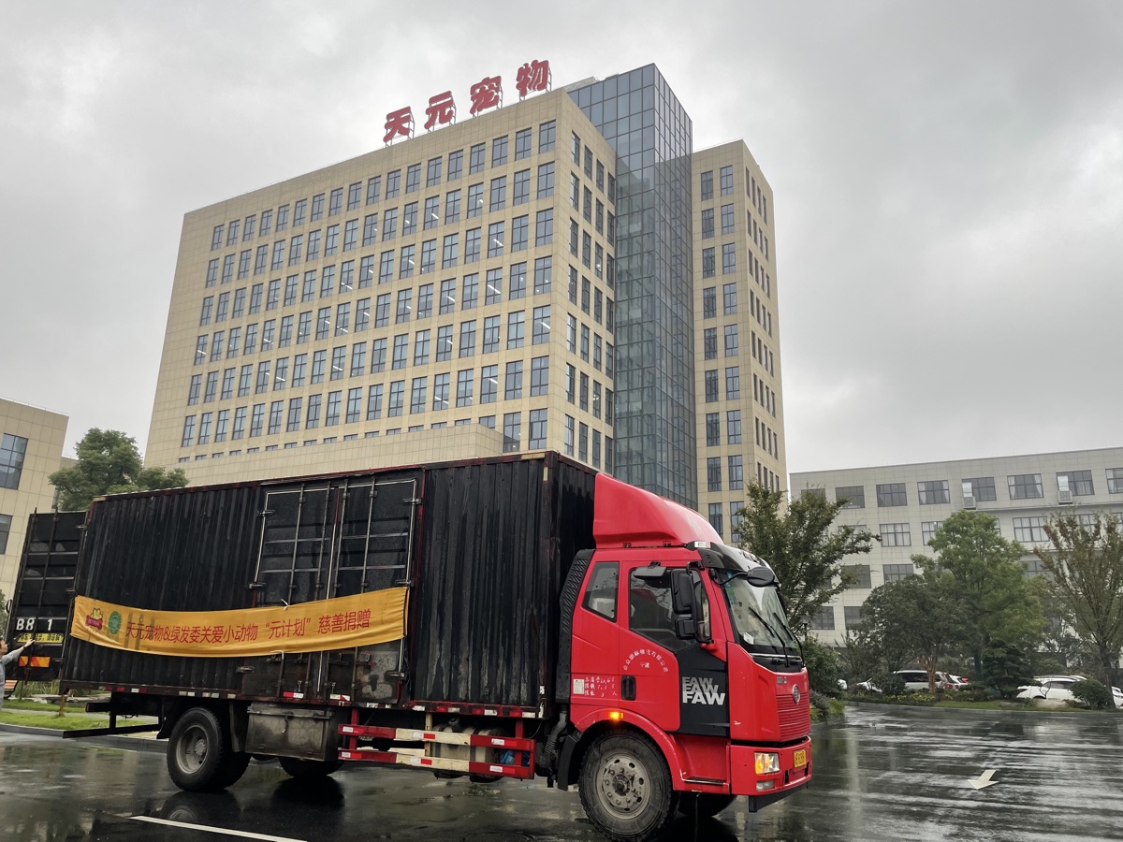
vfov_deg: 53.1
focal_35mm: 26
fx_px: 843
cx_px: 562
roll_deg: -1.5
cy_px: 421
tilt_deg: +16.9
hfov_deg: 67.3
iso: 32
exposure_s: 1/135
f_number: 1.6
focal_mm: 4.2
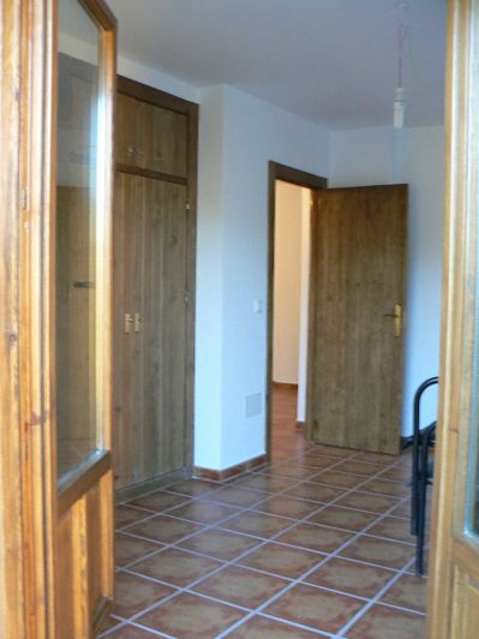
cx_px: 240
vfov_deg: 51.4
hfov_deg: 39.7
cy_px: 320
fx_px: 664
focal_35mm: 36
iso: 200
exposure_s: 1/25
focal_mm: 6
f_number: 2.8
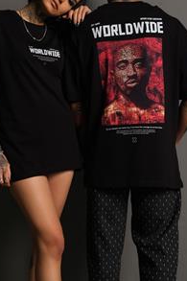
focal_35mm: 70
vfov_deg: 28.9
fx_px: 546
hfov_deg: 19.4
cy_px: 150
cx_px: 96
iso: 160
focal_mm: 23.3
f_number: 5
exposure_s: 1/160
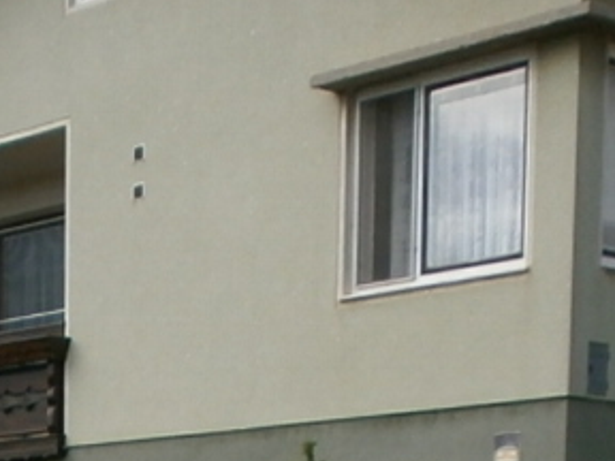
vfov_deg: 10.9
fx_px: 2132
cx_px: -145
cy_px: 1001
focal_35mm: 120
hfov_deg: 15.7
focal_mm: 4.8
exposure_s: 1/800
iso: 100
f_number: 2.9
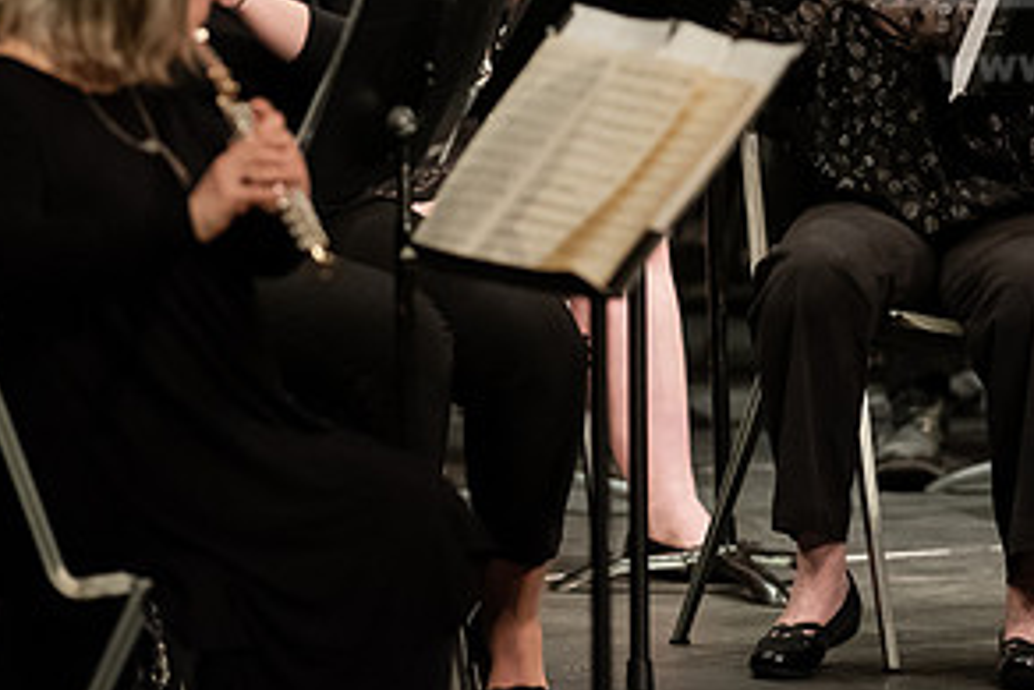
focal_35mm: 595
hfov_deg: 3.5
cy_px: 140
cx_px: 776
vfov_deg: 2.3
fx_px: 17097
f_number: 3.5
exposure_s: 1/320
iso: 4000
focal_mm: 300
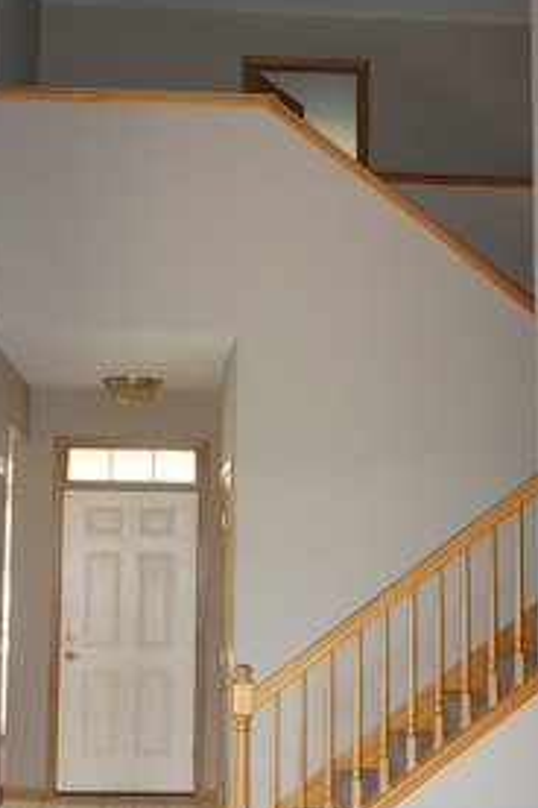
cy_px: 477
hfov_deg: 24.6
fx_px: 1230
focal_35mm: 55
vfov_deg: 36.2
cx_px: 215
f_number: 4
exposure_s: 1/60
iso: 400
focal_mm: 21
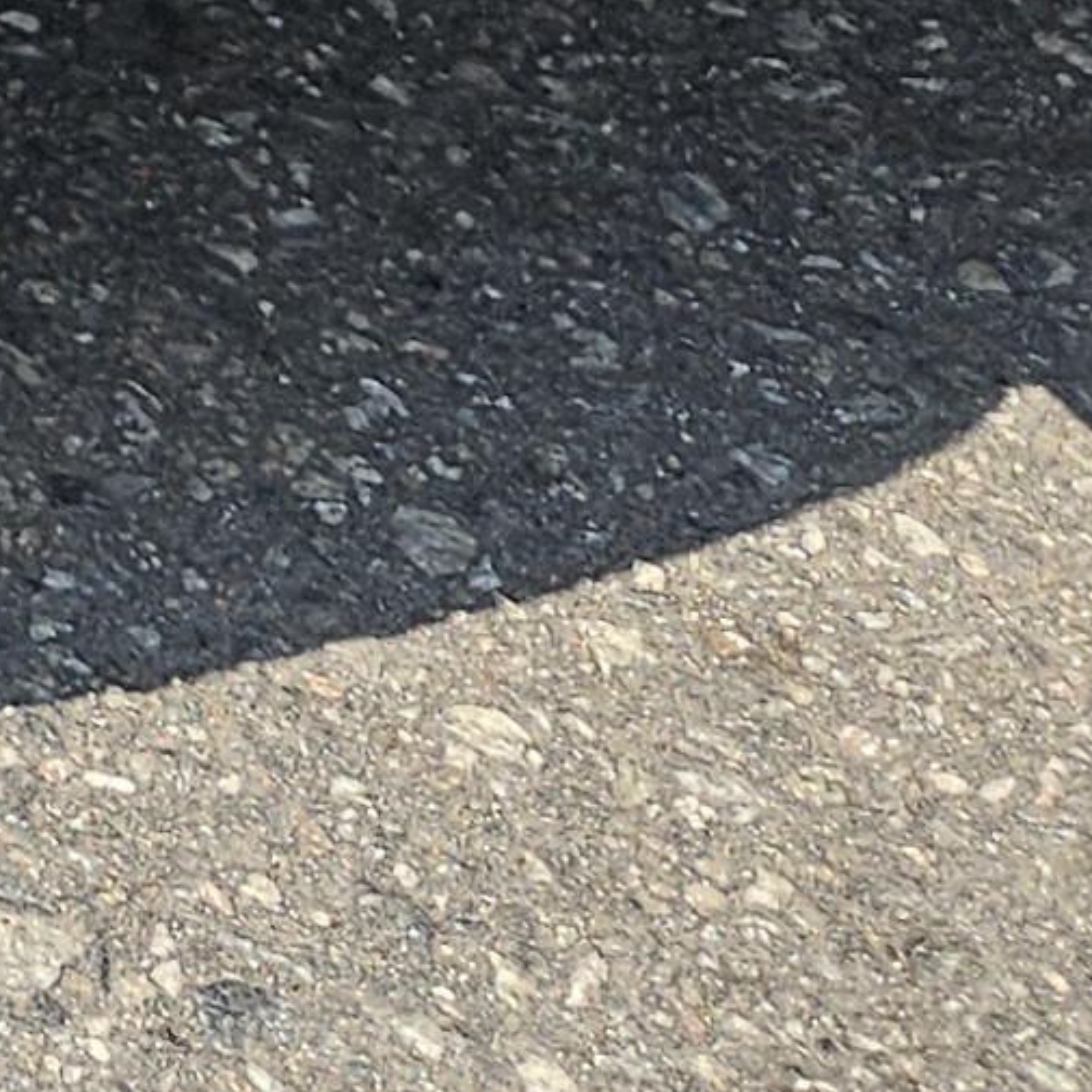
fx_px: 5746
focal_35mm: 161
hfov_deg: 9.2
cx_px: -1896
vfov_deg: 9.1
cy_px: -1987
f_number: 1.8
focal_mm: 5.4
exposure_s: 1/796
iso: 25
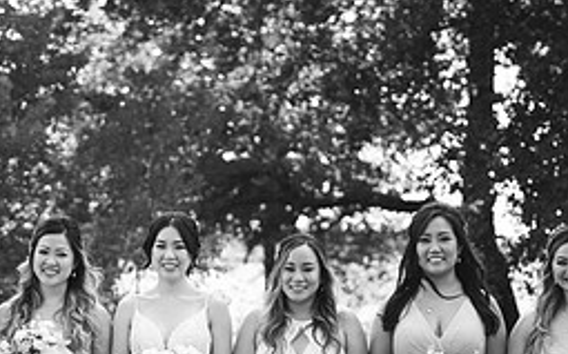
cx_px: 198
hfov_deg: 17.9
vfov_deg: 11.2
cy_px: 291
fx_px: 1794
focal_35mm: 116
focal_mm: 50
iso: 250
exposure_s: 1/2000
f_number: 1.8
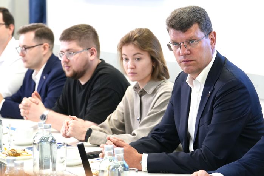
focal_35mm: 136
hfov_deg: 15.1
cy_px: 88
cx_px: 132
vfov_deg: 10.1
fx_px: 997
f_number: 5.6
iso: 3200
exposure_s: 1/125
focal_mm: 136
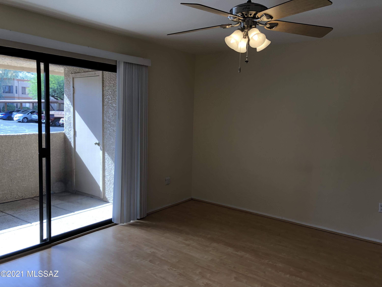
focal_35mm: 28
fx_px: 309
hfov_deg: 63.4
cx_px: 191
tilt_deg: -6.1
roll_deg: -1.5
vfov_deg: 49.7
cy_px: 144
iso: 50
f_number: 1.8
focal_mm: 3.99
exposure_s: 1/120
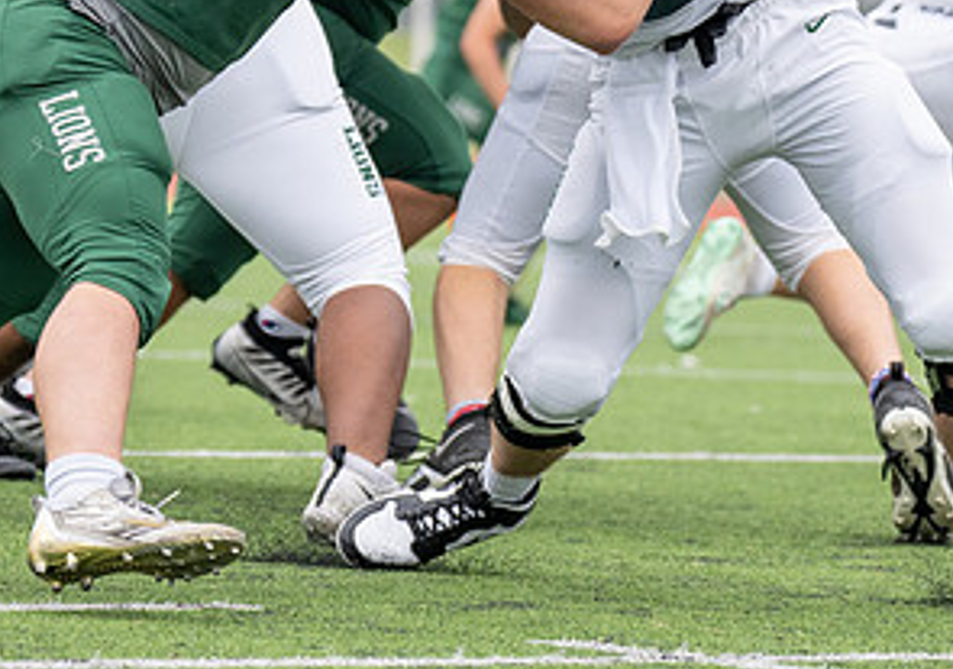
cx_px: 344
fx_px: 9121
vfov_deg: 4.2
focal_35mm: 339
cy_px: 57
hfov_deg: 6.0
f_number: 2.8
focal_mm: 108
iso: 250
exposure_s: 1/1250
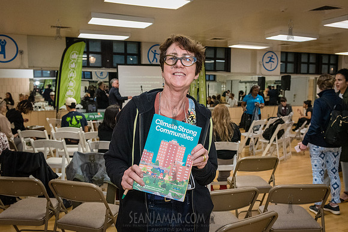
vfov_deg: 38.7
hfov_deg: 55.6
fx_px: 330
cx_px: 185
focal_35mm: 34
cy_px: 126
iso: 5000
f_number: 4
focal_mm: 28
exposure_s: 1/320
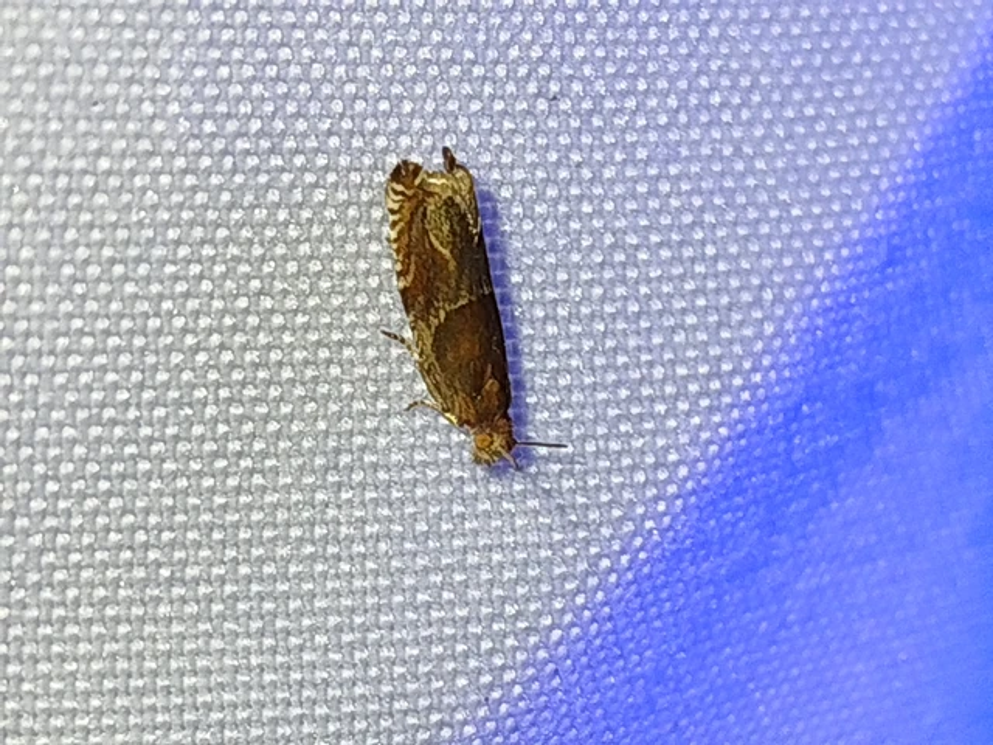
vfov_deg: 11.3
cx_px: 496
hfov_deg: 15.1
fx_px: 3758
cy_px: 372
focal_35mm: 131
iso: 50
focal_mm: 5.31
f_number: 1.7
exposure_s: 1/50
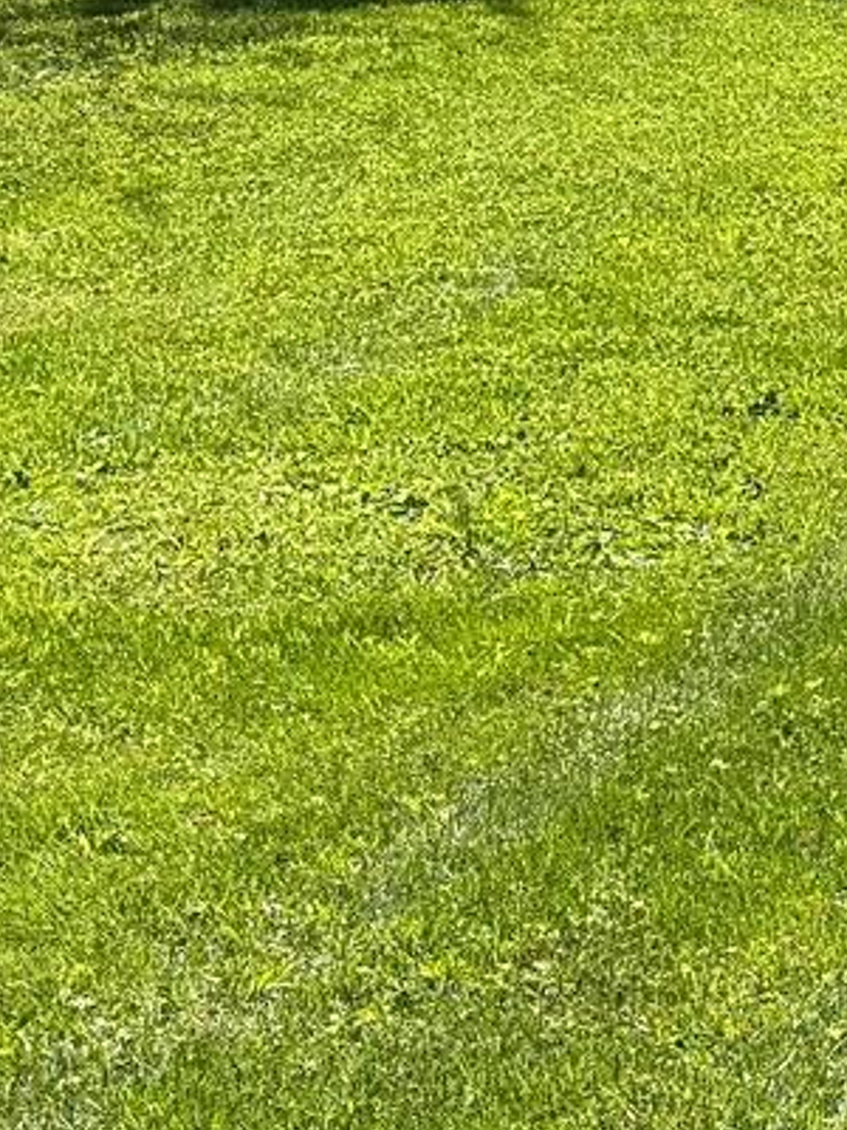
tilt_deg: -10.9
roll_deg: +0.8
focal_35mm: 123
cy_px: 240
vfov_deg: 15.9
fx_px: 4013
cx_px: 1974
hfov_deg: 10.5
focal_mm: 6.76
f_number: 1.78
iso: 80
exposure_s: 1/2703
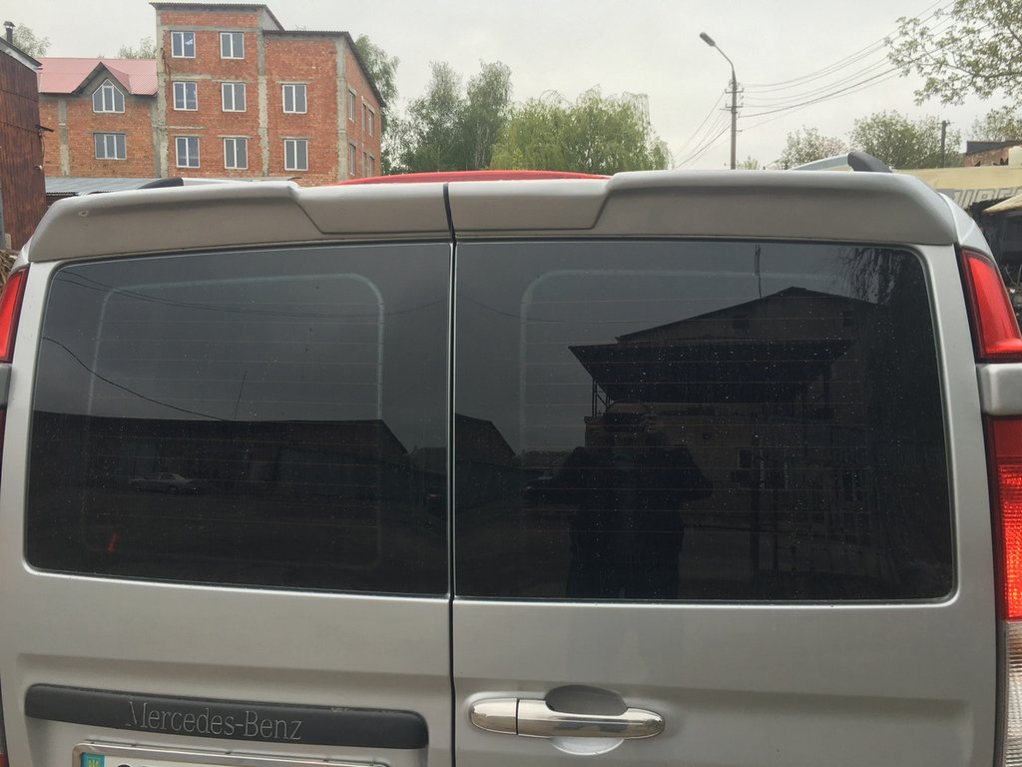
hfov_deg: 61.7
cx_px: 511
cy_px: 384
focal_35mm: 29
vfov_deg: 48.2
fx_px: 856
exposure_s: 1/100
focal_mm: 4.15
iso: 25
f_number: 2.2
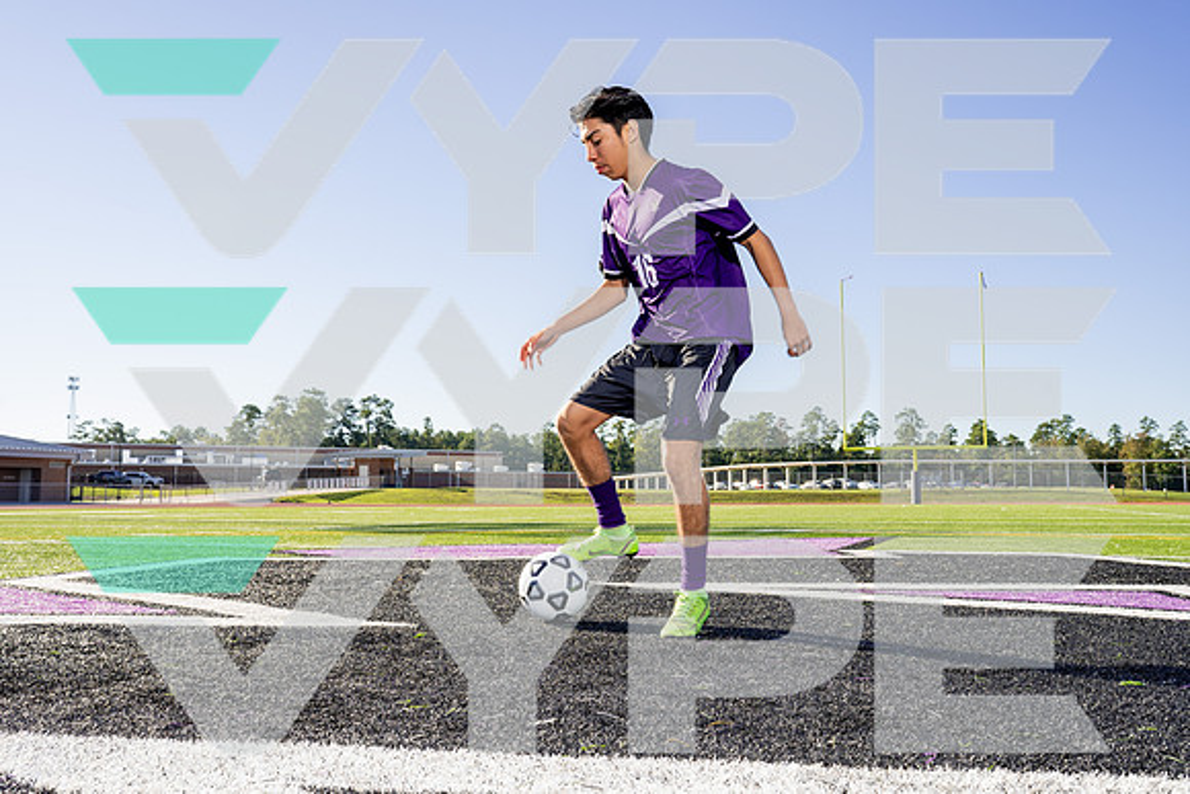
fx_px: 1066
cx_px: 595
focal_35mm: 32
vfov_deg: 40.8
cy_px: 397
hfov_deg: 58.3
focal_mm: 32
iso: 200
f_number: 8
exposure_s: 1/250
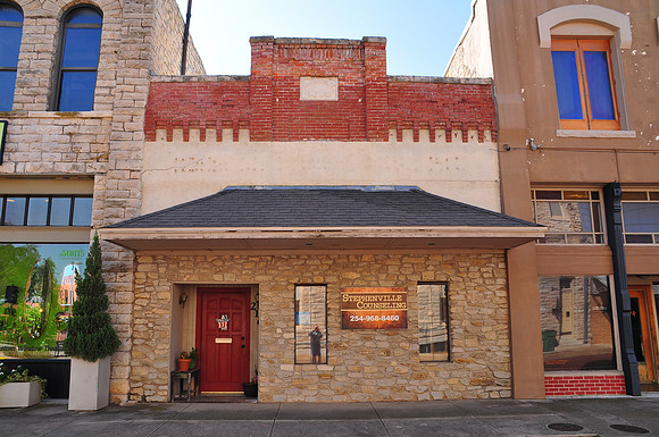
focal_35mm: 27
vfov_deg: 47.8
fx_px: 494
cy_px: 218
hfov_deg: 67.5
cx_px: 330
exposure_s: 1/160
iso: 200
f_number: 10
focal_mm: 18
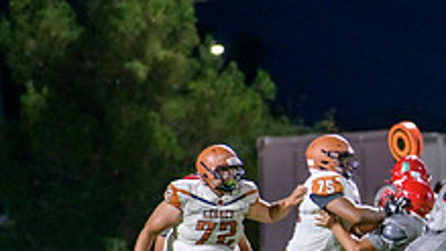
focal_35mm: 554
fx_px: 6549
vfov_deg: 2.2
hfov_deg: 3.9
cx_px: 546
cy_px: 272
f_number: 2.8
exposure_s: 1/250
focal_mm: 200
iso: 1600
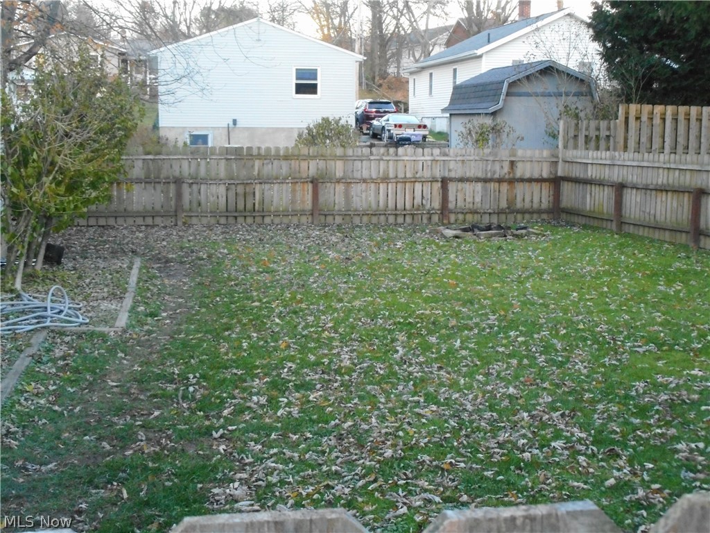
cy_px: 266
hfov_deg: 37.5
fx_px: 1046
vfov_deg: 28.6
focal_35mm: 51
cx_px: 355
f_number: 4.9
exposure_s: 1/60
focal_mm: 9.1
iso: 640
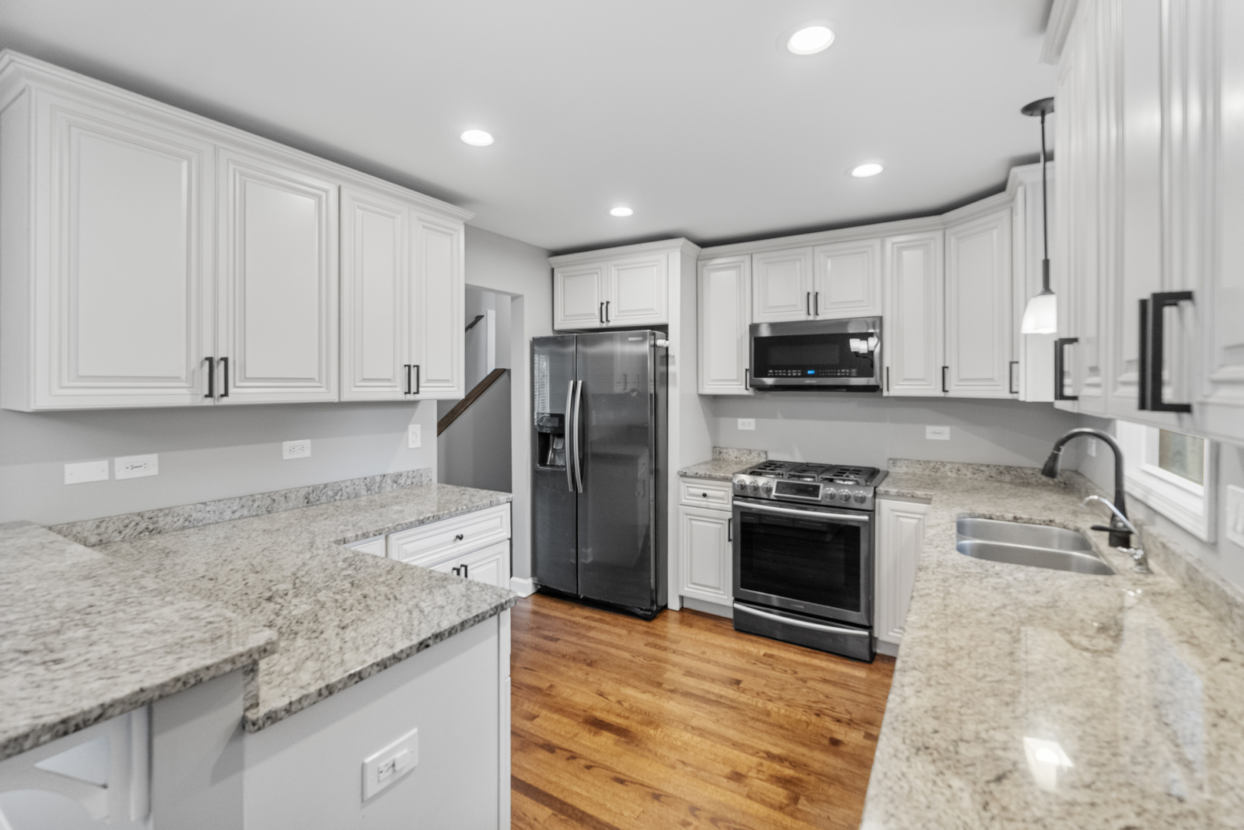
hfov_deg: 97.6
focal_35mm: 16
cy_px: 415
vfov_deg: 74.6
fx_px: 544
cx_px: 622
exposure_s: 1/15
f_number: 4.5
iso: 640
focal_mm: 10.5
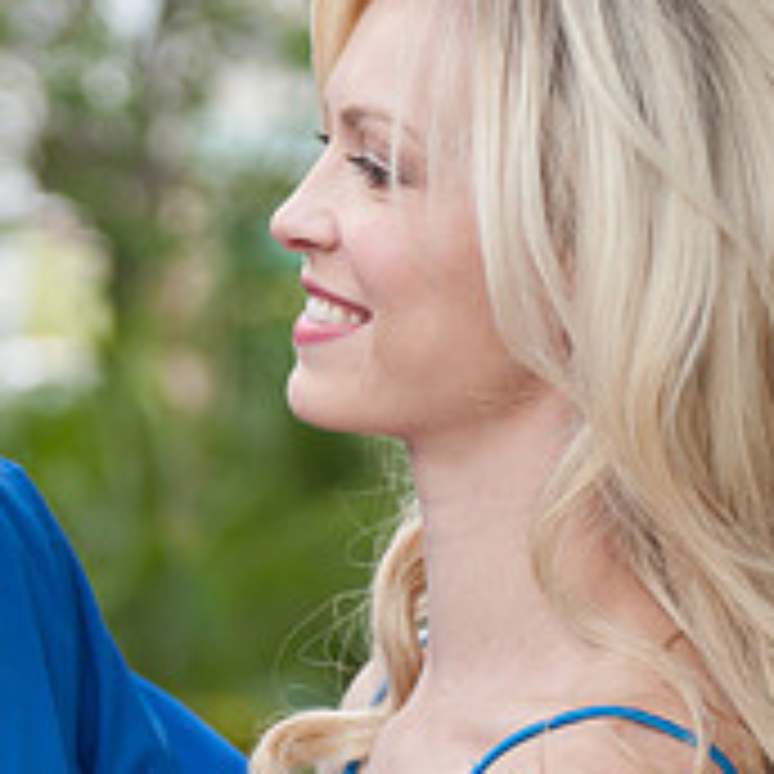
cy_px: 346
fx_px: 5059
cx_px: 9
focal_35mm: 200
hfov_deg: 8.7
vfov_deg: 8.7
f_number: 2.8
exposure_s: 1/125
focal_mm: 70
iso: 1000
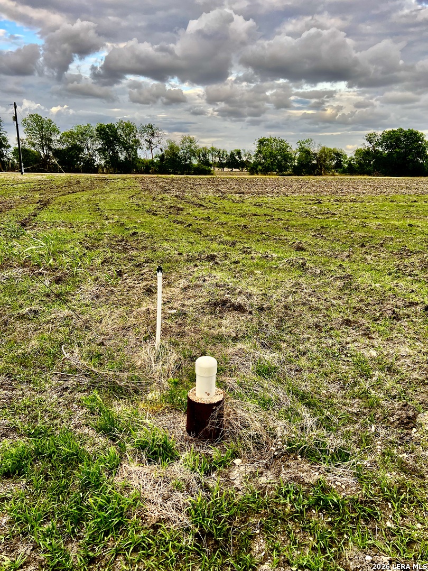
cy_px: 286
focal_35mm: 26
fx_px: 429
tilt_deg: -15.5
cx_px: 214
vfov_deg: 67.3
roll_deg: -0.8
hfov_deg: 53.1
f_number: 1.5
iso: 50
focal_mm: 5.7
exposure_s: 1/397
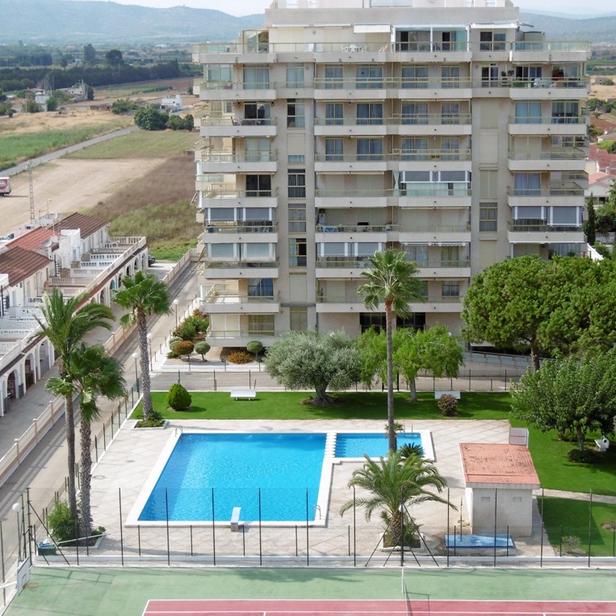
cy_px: 307
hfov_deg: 24.6
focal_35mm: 70
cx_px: 354
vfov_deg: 24.7
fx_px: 1409
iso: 100
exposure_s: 1/800
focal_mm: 10.5
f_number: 4.2
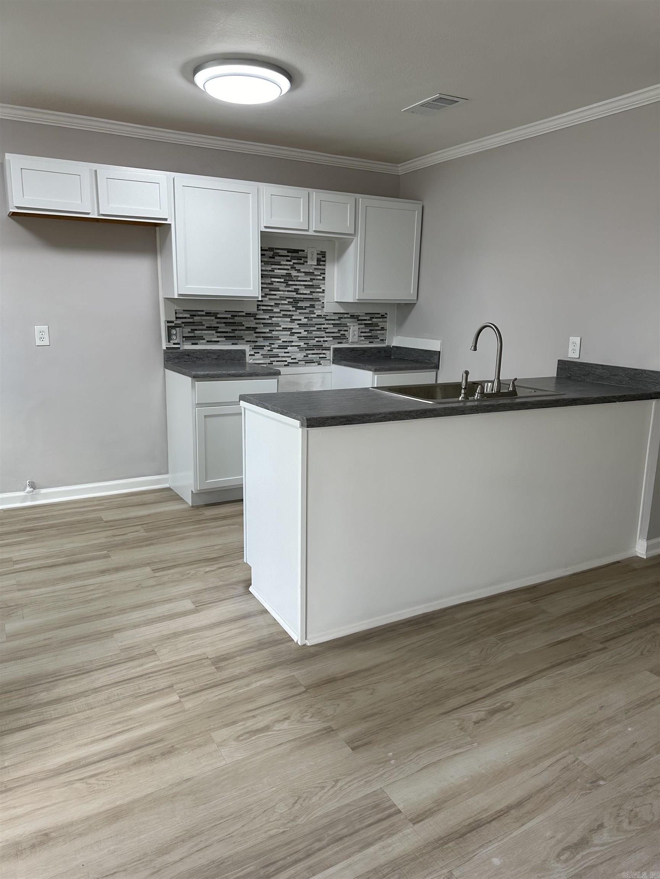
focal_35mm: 24
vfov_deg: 71.6
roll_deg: -1.8
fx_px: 610
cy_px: 440
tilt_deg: -11.4
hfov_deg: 56.8
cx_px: 330
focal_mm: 6.86
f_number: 1.78
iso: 125
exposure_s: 1/120
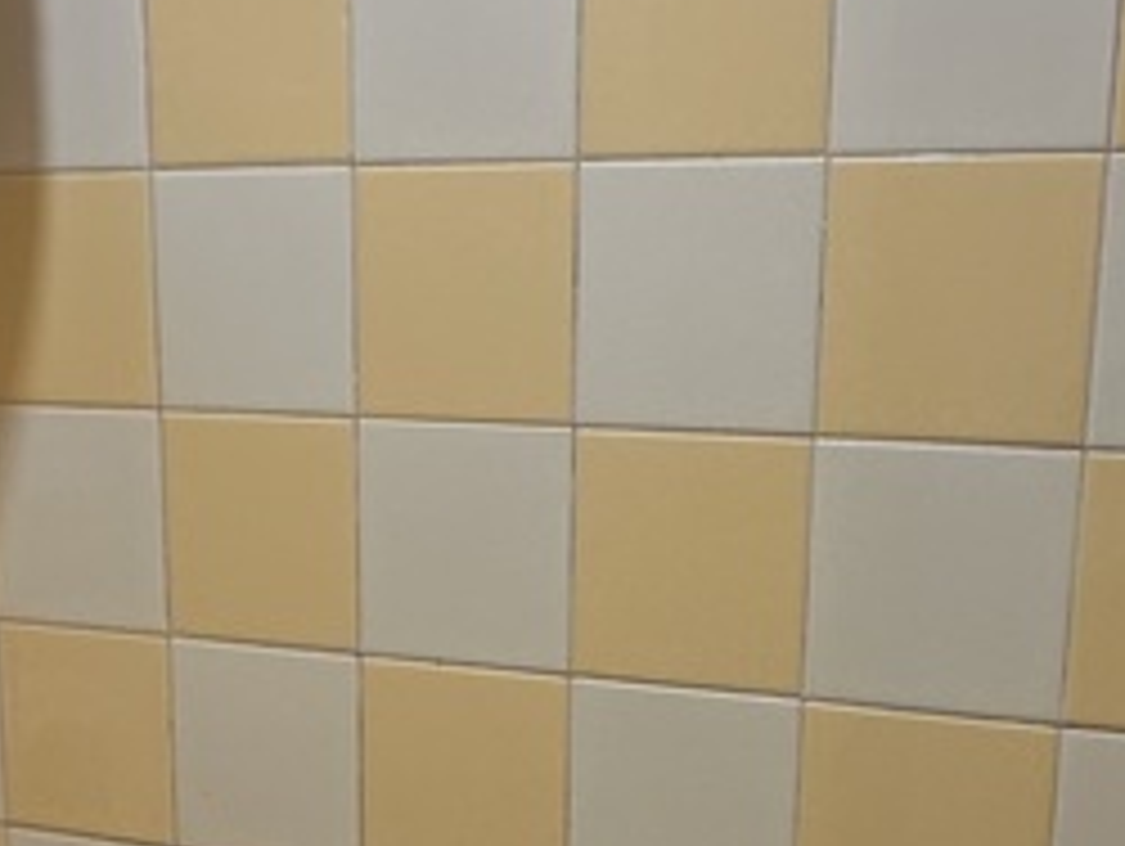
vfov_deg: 25.1
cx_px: 626
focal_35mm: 56
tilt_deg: -13.5
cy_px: 810
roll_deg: -1.8
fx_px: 1822
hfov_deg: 34.3
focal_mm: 2.22
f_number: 2.2
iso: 160
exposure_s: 1/50
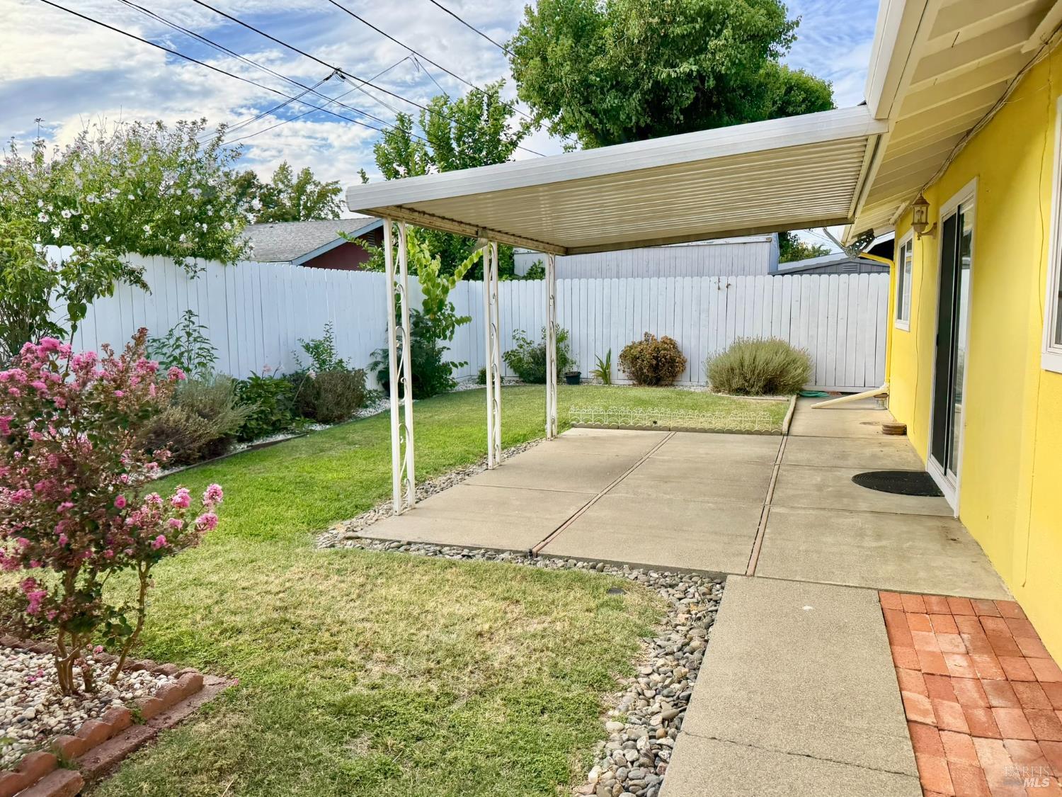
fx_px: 736
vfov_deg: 56.8
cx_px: 531
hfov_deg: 71.6
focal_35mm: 24
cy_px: 398
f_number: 1.78
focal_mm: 6.76
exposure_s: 1/2525
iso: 100
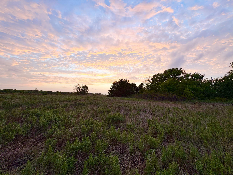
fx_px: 94
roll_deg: -0.7
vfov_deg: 85.7
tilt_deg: +5.7
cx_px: 116
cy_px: 88
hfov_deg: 102.1
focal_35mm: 14
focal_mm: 2.22
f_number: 2.2
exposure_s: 1/99
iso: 50
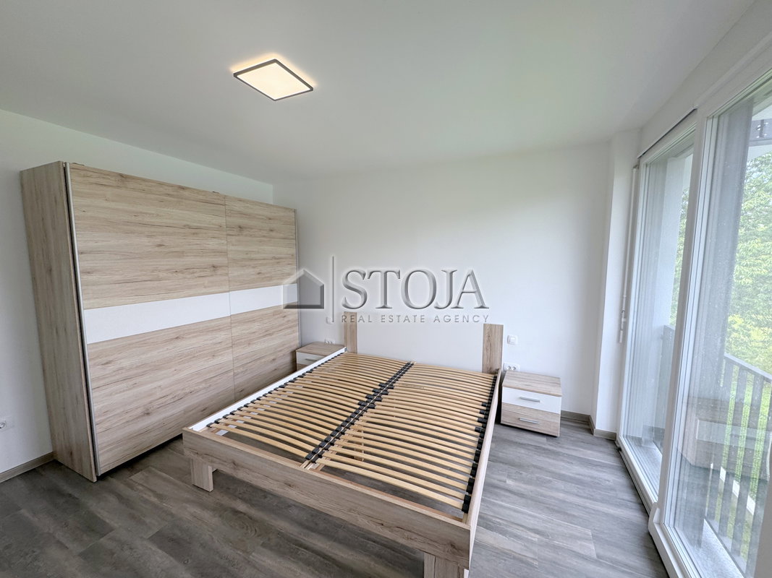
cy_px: 289
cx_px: 386
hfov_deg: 102.1
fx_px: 312
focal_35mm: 14
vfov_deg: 85.7
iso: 40
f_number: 2.2
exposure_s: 1/162
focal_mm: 2.22
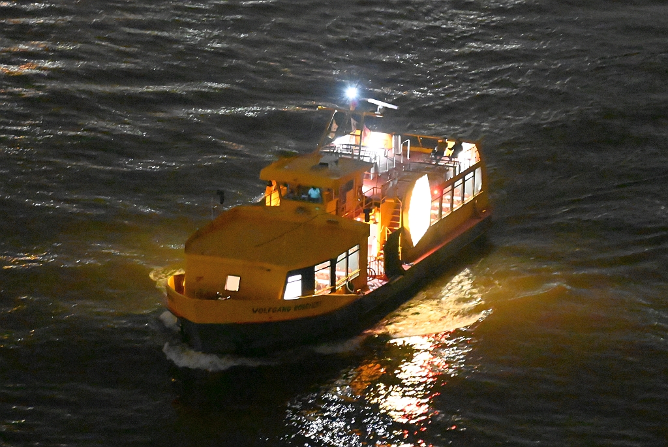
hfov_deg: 20.8
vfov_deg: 14.0
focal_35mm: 98
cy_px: 224
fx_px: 1820
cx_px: 334
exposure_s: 1/25
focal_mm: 98
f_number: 4
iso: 51200
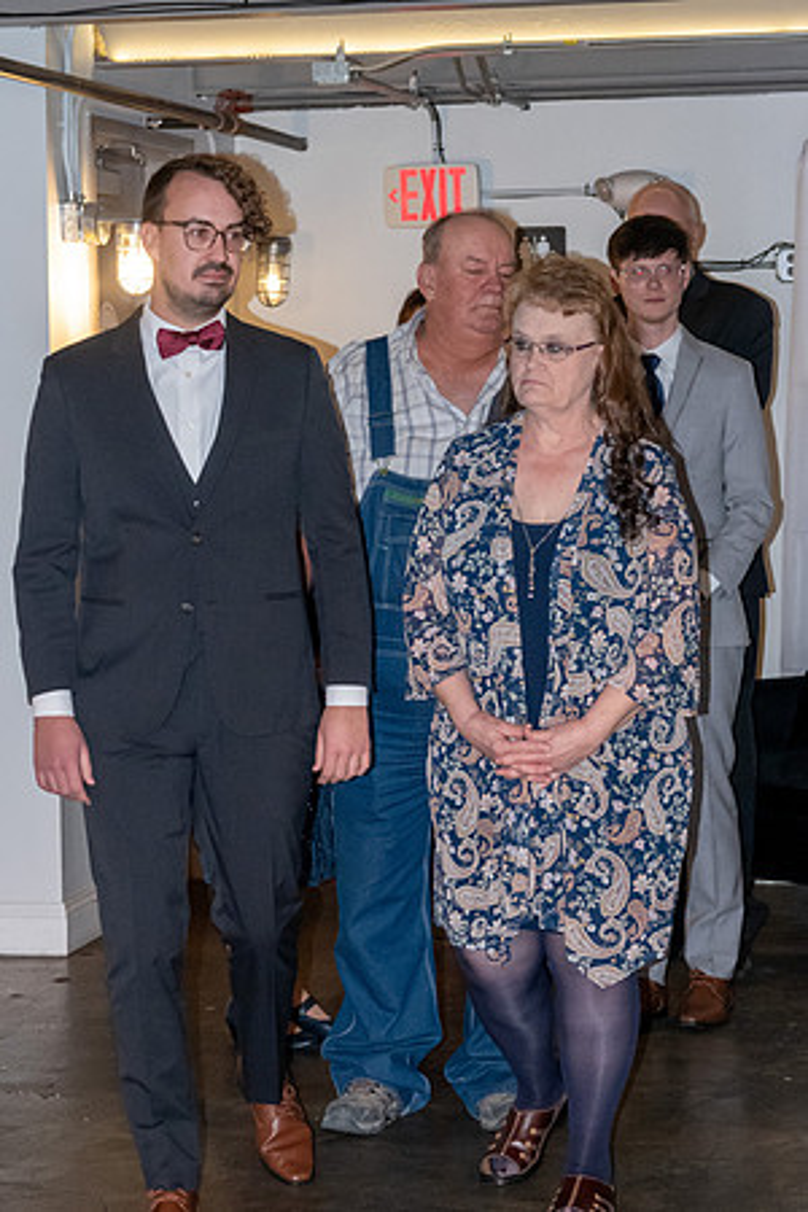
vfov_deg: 25.7
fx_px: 2659
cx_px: 404
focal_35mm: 79
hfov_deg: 17.3
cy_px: 606
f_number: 3.5
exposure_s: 1/80
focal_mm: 28.91
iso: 1600
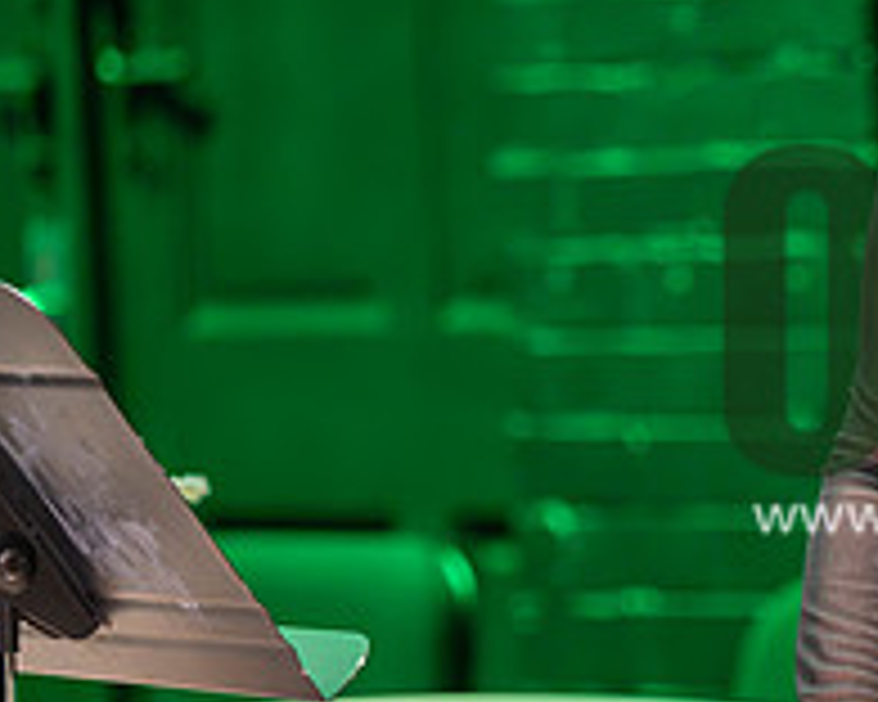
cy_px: 358
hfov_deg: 4.9
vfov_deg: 4.0
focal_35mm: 391
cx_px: 1063
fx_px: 10160
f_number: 2.8
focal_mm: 140
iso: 4000
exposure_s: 1/640
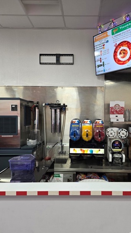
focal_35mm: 26
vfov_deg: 71.9
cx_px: 80
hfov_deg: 44.1
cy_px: 120
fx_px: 161
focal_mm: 6.25
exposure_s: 1/120
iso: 200
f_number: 1.7
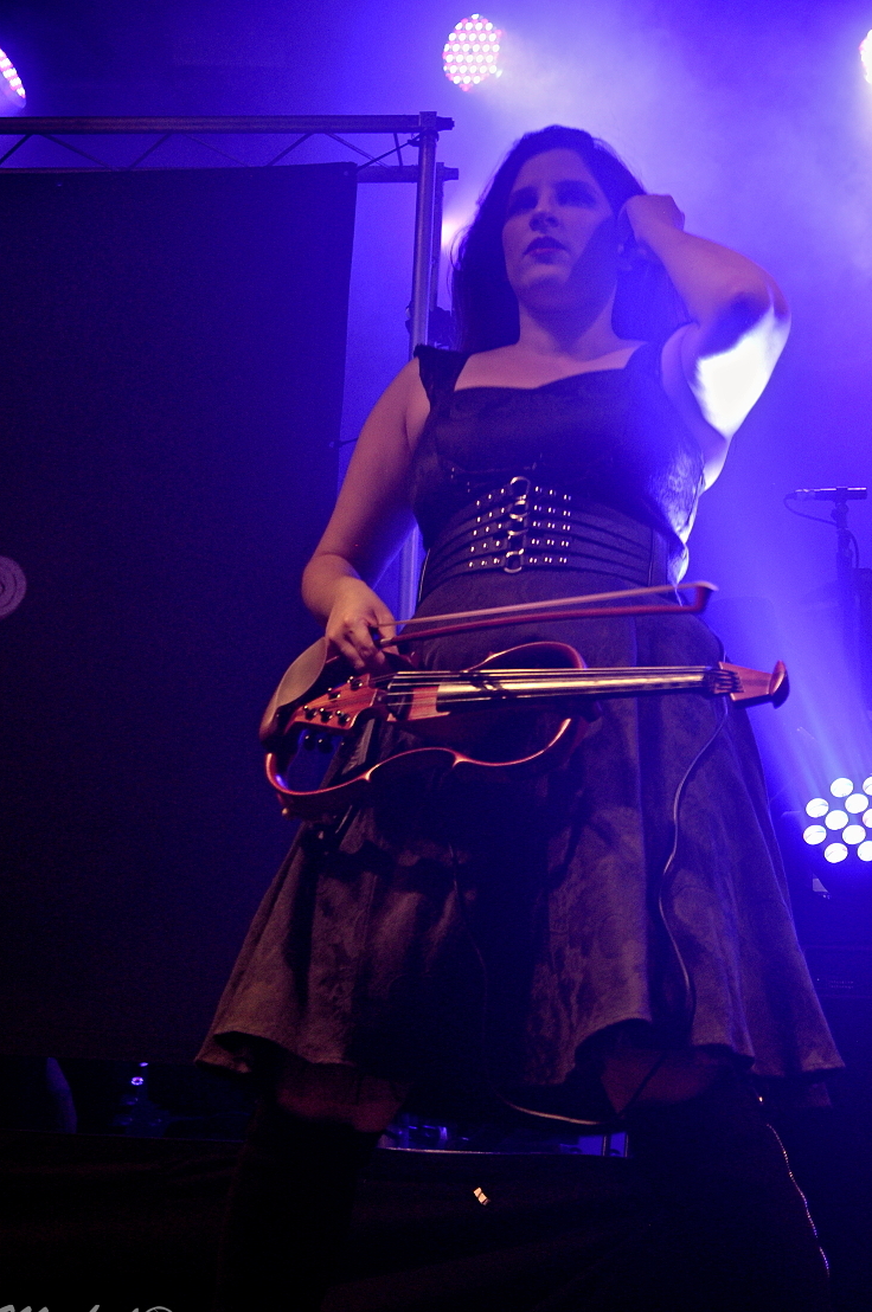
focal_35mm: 52
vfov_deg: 38.2
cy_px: 695
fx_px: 1894
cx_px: 450
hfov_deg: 25.9
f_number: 2.8
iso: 640
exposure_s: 1/125
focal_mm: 32
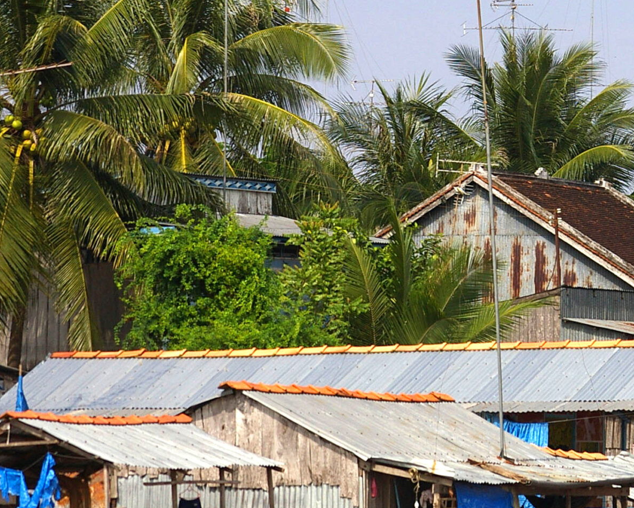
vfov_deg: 5.1
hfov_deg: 6.4
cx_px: 513
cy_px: 290
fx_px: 5706
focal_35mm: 304
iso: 200
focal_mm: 100
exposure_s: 1/1250
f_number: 6.3
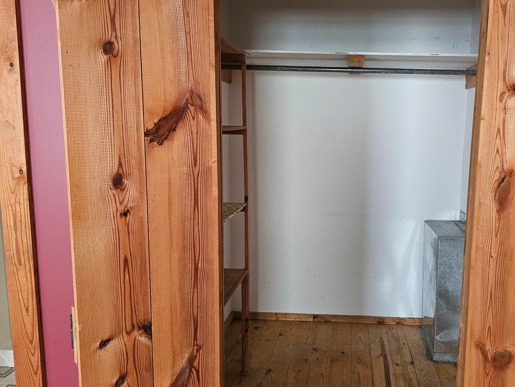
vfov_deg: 45.5
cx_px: 323
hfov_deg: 57.6
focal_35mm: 31
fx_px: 461
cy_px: 192
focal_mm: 6.3
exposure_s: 1/40
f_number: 1.7
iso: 500
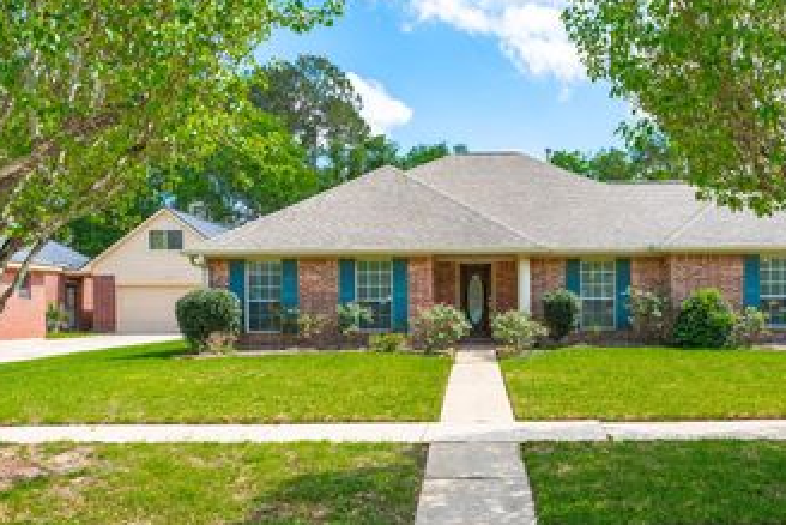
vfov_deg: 41.0
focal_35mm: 32
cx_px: 477
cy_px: 315
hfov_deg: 58.2
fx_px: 699
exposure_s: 1/125
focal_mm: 21
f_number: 11
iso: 100
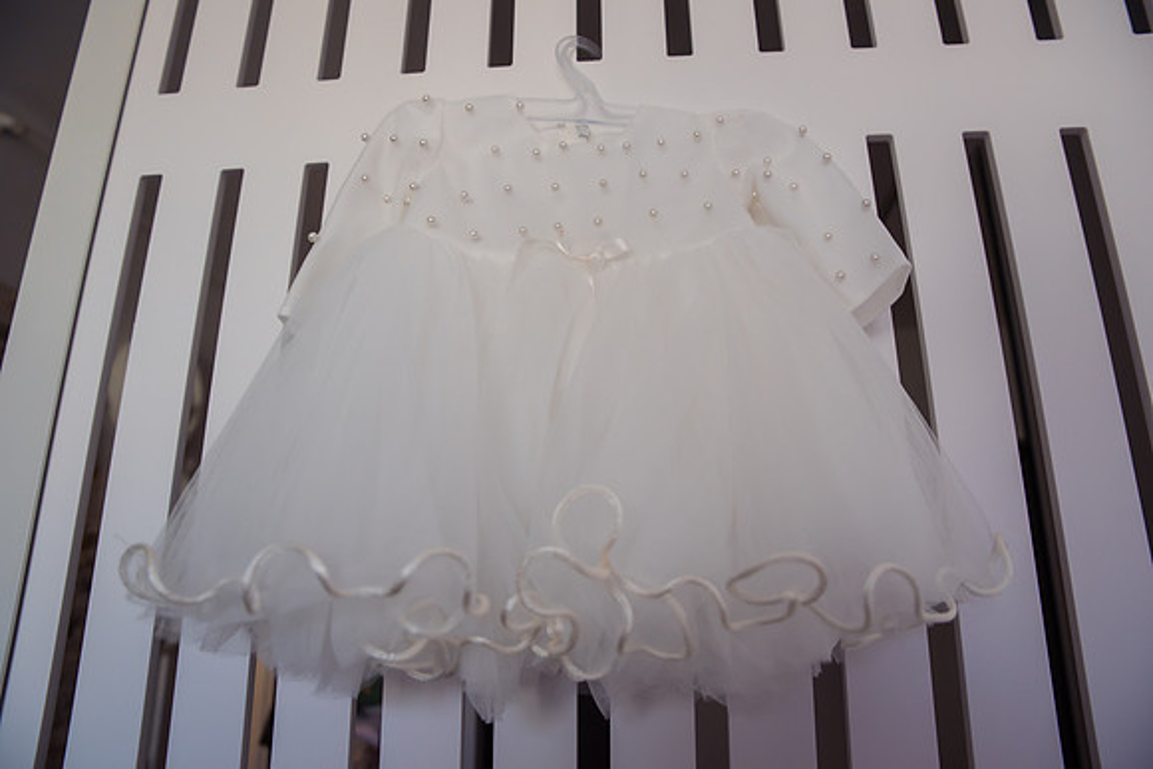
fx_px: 769
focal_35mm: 24
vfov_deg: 53.2
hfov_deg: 73.7
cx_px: 576
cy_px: 384
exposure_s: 1/160
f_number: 4.5
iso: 640
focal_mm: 24
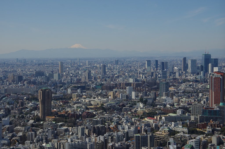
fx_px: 374
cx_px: 112
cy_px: 74
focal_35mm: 60
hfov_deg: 33.5
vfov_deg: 22.5
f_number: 8
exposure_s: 1/1000
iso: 200
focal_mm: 40
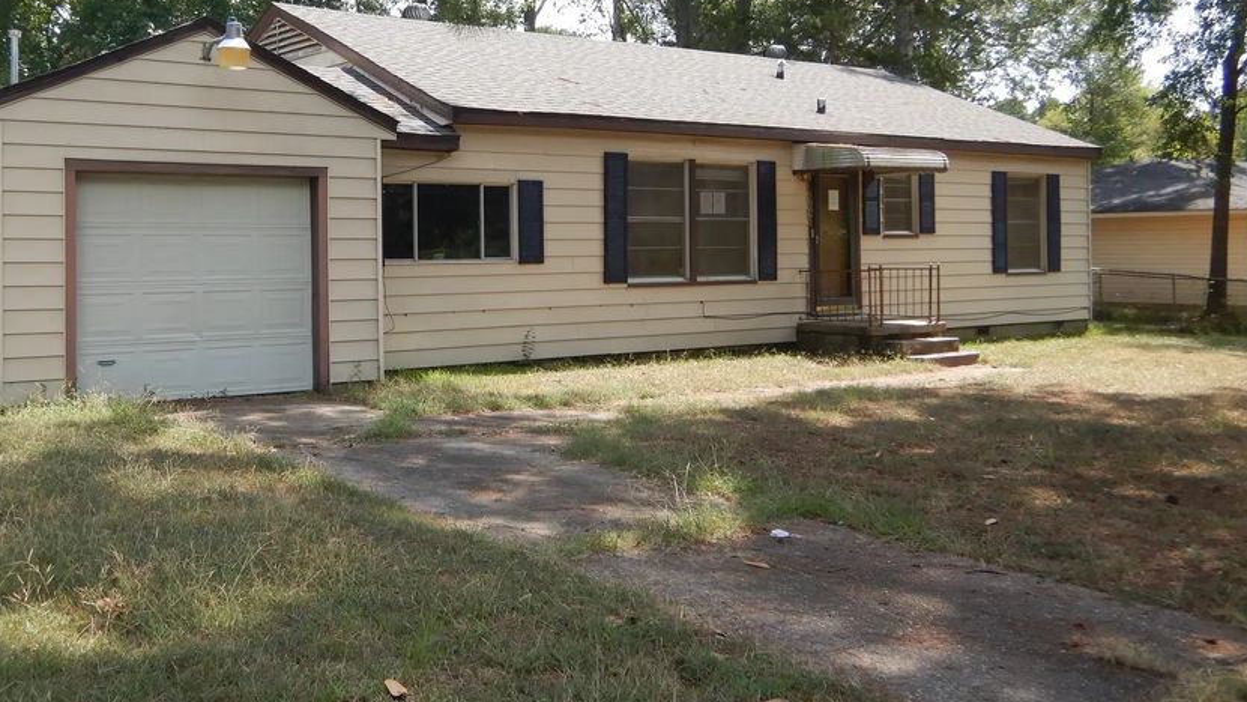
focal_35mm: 39
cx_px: 479
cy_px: 245
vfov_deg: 30.3
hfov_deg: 51.2
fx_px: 1290
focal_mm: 5.1
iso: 125
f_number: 2.8
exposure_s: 1/800
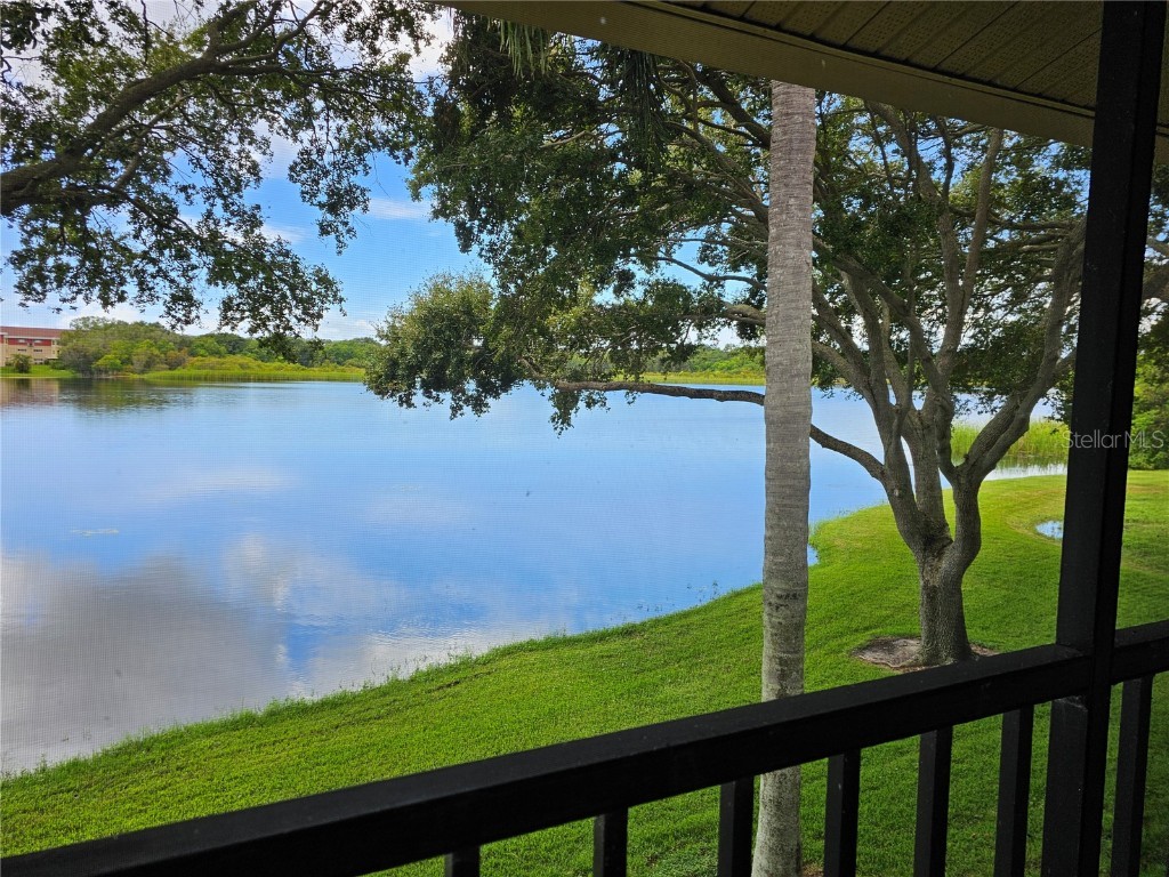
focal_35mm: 23
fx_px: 777
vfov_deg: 58.9
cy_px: 438
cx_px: 584
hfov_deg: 73.9
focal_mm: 6.3
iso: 12
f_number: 1.7
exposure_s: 1/180
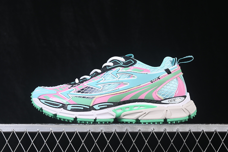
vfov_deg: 18.2
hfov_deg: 27.0
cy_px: 76
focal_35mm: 75
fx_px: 475
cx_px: 114
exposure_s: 1/80
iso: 160
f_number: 7.1
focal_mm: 50
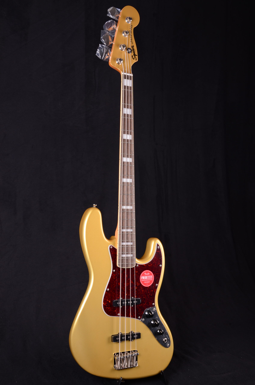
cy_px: 192
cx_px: 128
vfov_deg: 46.5
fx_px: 448
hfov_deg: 31.8
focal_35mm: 42
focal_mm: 28
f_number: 13
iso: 200
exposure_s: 1/200
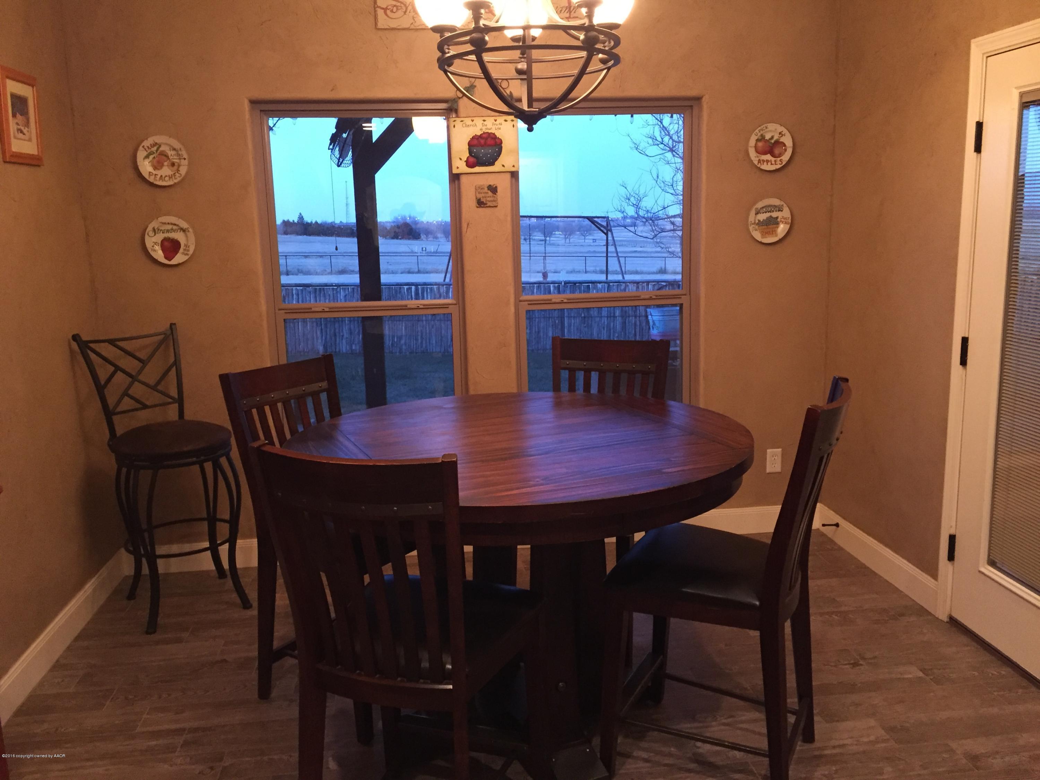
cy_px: 390
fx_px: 871
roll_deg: +0.8
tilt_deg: -12.0
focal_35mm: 29
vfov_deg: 48.2
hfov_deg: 61.7
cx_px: 520
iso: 250
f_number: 2.2
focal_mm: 4.15
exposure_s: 1/17
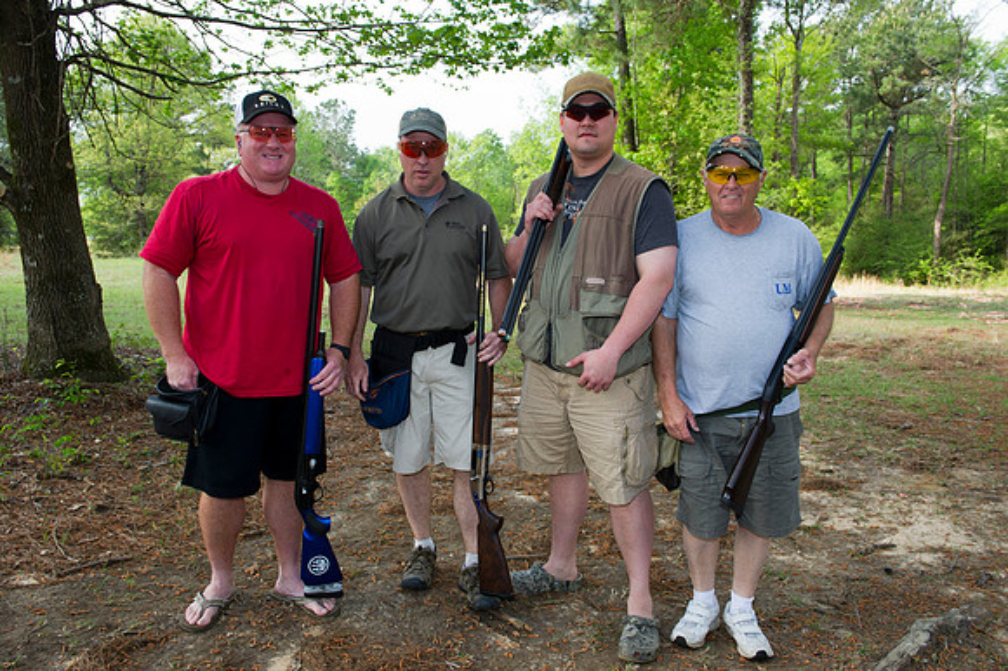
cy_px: 336
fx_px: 756
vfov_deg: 47.9
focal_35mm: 27
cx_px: 504
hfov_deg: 67.4
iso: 400
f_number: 8
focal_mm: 27
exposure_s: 1/200
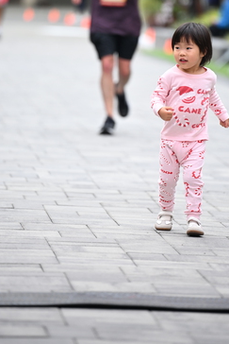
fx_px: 2879
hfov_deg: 4.6
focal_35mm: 302
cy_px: 110
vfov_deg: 6.8
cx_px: 140
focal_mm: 200
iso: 640
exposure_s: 1/2000
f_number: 2.8
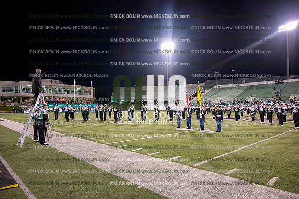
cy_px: 100
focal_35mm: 24
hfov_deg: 73.8
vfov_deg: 53.1
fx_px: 199
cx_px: 150
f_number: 4.5
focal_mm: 24
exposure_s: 1/640
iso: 5000
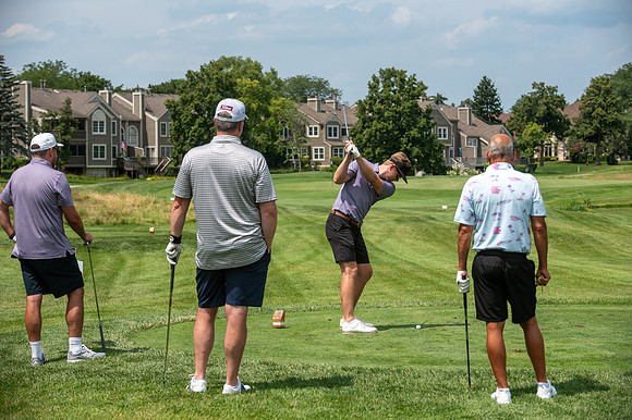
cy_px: 210
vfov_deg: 14.4
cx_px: 316
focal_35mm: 95
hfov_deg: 21.4
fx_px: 1668
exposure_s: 1/2500
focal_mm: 95
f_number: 5
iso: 250
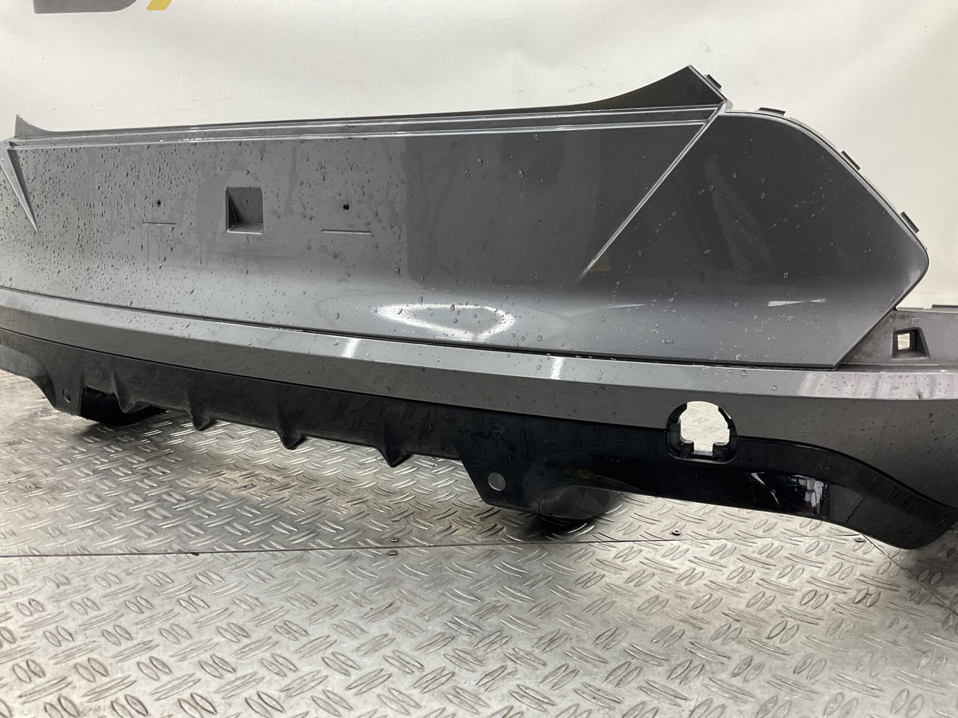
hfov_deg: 61.7
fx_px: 803
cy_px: 359
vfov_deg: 48.2
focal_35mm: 29
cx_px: 479
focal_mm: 3
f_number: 1.8
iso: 64
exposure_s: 1/120
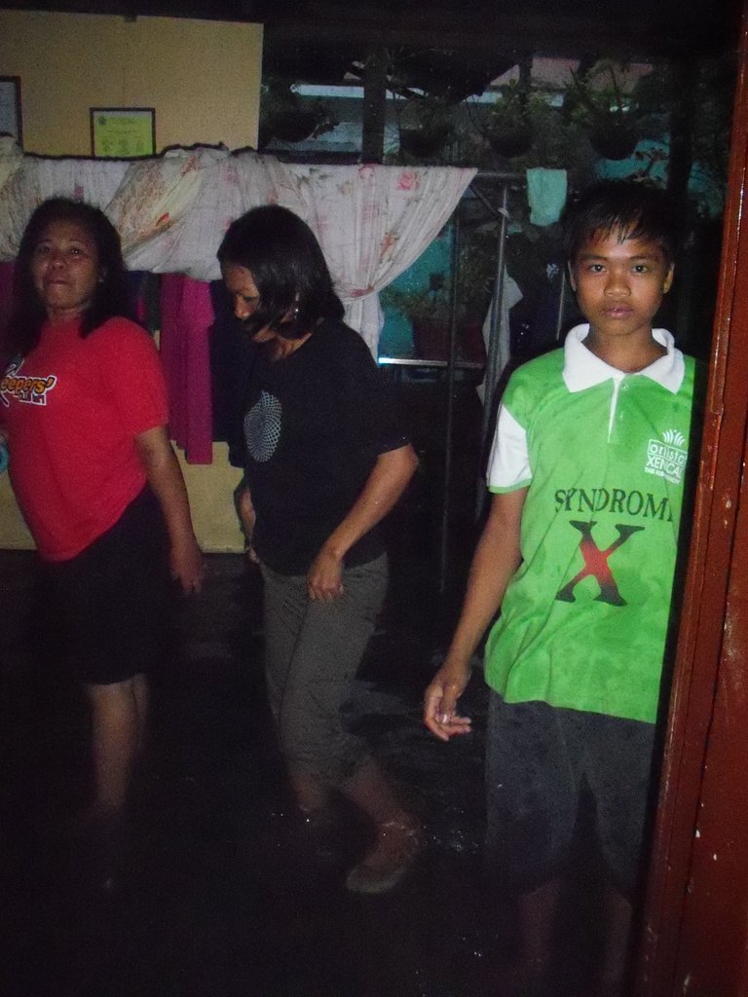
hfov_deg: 37.7
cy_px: 498
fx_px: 1095
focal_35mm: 38
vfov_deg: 49.0
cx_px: 374
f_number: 3.5
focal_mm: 6.3
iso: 1600
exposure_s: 1/500
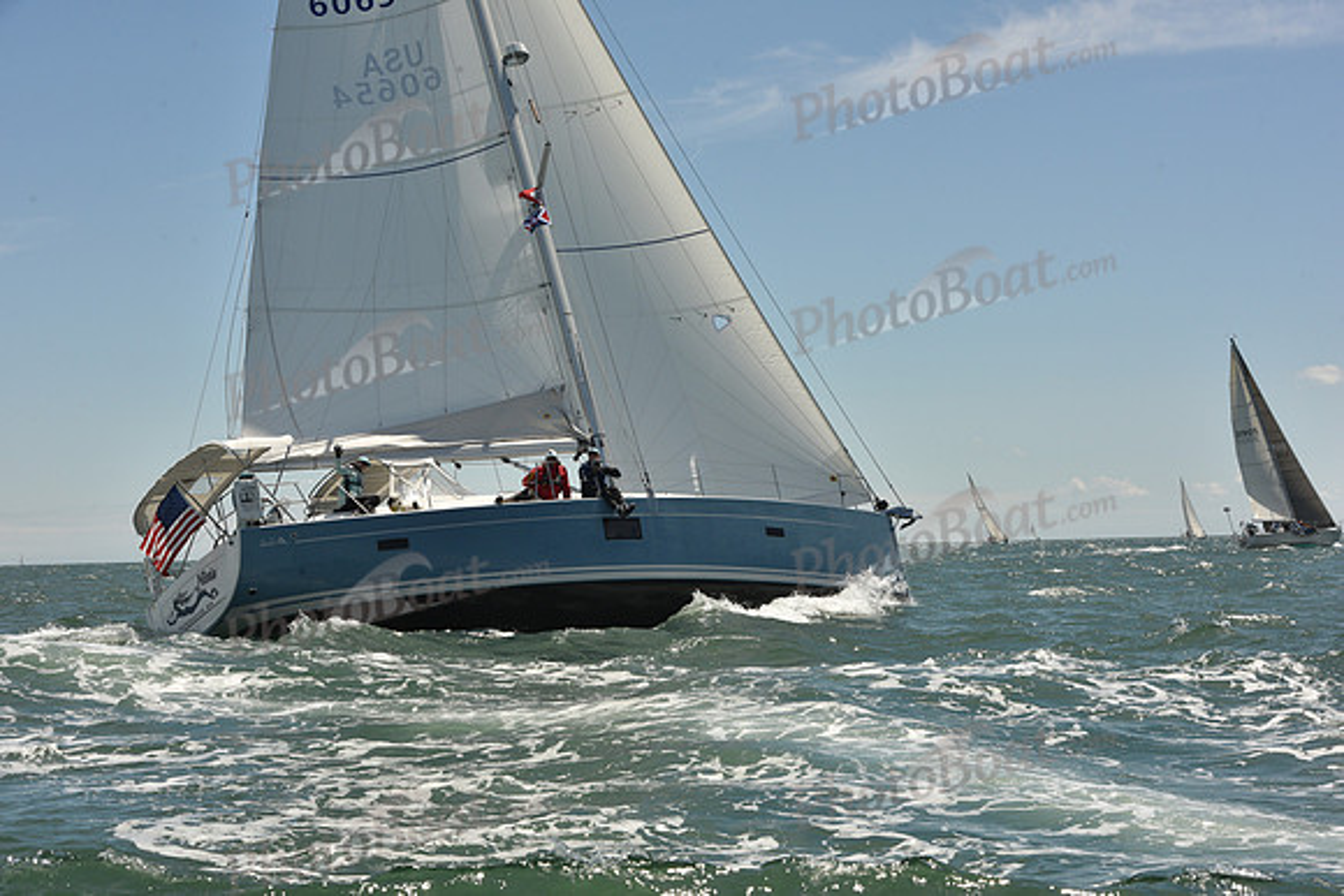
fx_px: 2614
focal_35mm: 70
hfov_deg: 28.8
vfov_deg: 19.5
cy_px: 448
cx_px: 672
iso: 320
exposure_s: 1/800
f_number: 13
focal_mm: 70
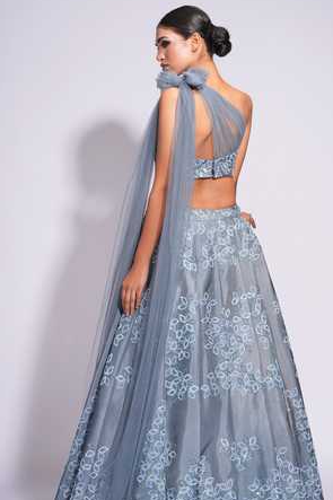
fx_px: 1333
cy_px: 279
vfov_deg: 21.2
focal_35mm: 96
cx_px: 194
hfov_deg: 14.2
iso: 200
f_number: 7.1
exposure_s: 1/160
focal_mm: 81
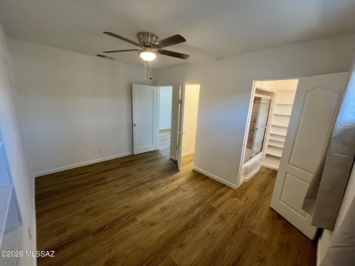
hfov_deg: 106.2
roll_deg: -2.9
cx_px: 178
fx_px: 133
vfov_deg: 89.9
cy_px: 133
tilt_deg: -12.9
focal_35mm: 13
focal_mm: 1.57
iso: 250
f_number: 1.8
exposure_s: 1/120
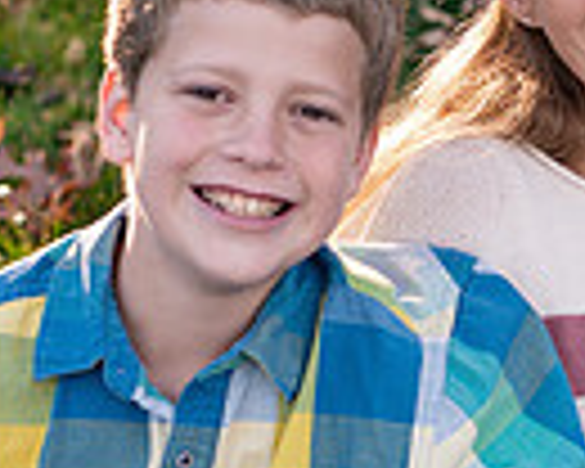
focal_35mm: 356
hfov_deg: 5.4
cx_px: 958
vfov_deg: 4.3
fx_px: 6164
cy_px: 416
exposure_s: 1/400
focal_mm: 85
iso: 200
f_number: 3.5
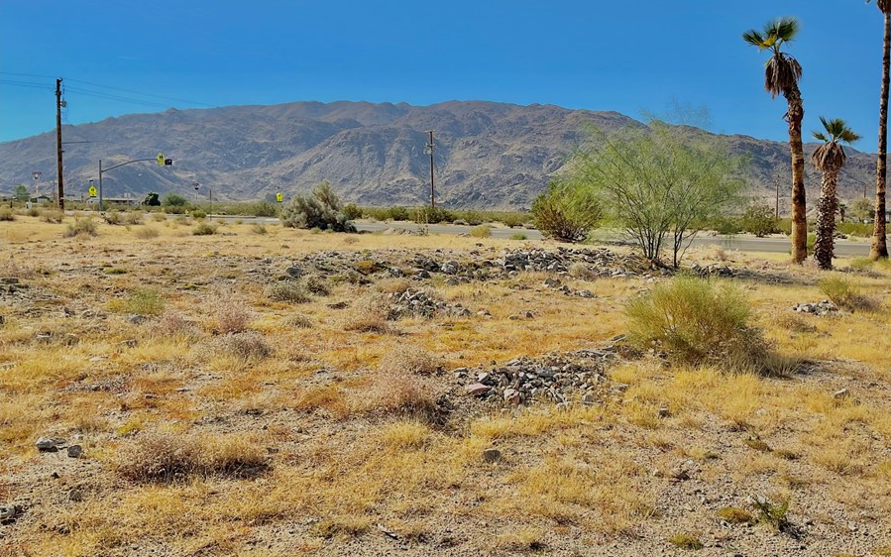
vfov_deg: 36.3
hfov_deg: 55.1
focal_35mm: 35
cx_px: 505
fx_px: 850
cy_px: 299
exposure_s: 1/2667
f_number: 1.8
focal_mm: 3
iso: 16
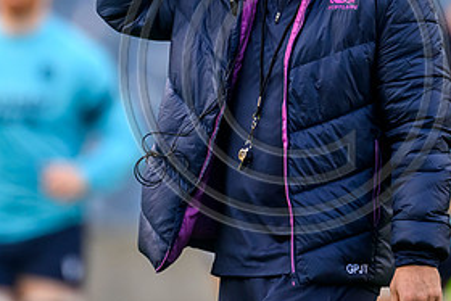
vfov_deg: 0.8
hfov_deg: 1.3
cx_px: 285
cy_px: 67
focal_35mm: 1623
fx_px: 20342
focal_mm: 784
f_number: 5.6
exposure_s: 1/1250
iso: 3200
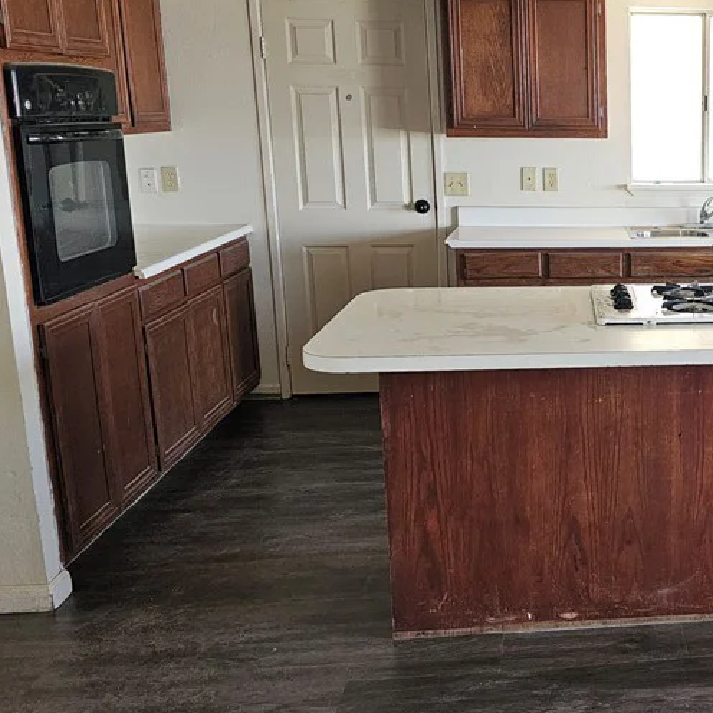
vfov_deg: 40.0
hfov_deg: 36.1
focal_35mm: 42
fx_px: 979
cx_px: 713
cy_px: 315
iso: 100
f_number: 1.7
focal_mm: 6.3
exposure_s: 1/60
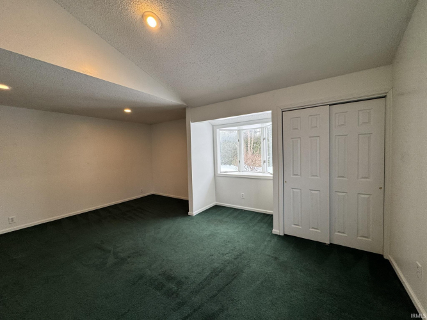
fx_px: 173
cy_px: 160
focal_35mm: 14
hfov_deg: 102.1
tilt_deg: -1.7
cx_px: 214
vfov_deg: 85.7
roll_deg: +1.1
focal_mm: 2.22
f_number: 2.2
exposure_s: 1/120
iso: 125
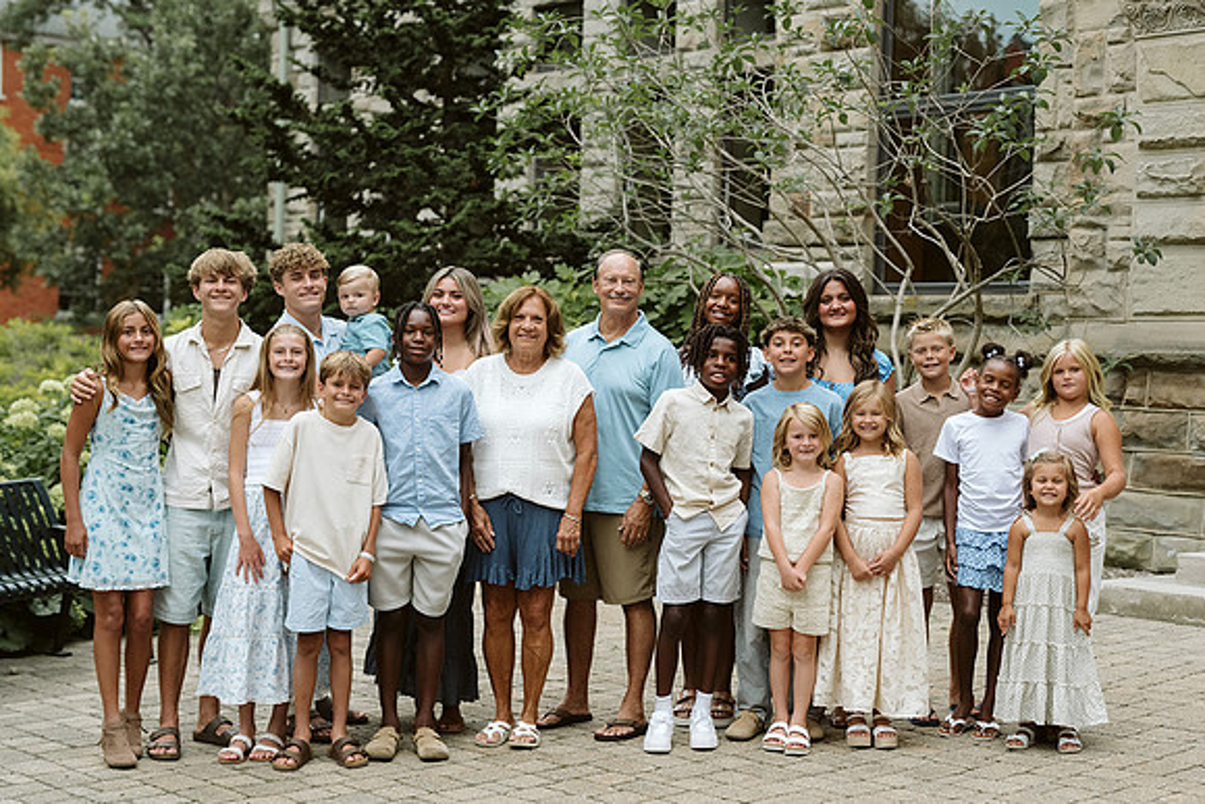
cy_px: 402
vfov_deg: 23.4
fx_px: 1945
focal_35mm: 58
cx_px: 700
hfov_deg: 34.3
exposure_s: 1/400
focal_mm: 50
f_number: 2.8
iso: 1000
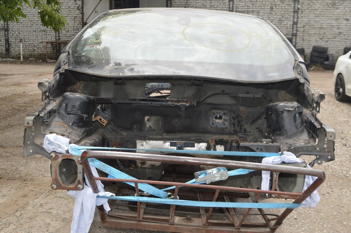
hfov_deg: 46.4
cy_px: 116
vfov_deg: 31.8
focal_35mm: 42
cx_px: 176
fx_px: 409
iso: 100
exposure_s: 1/200
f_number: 7.1
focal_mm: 28
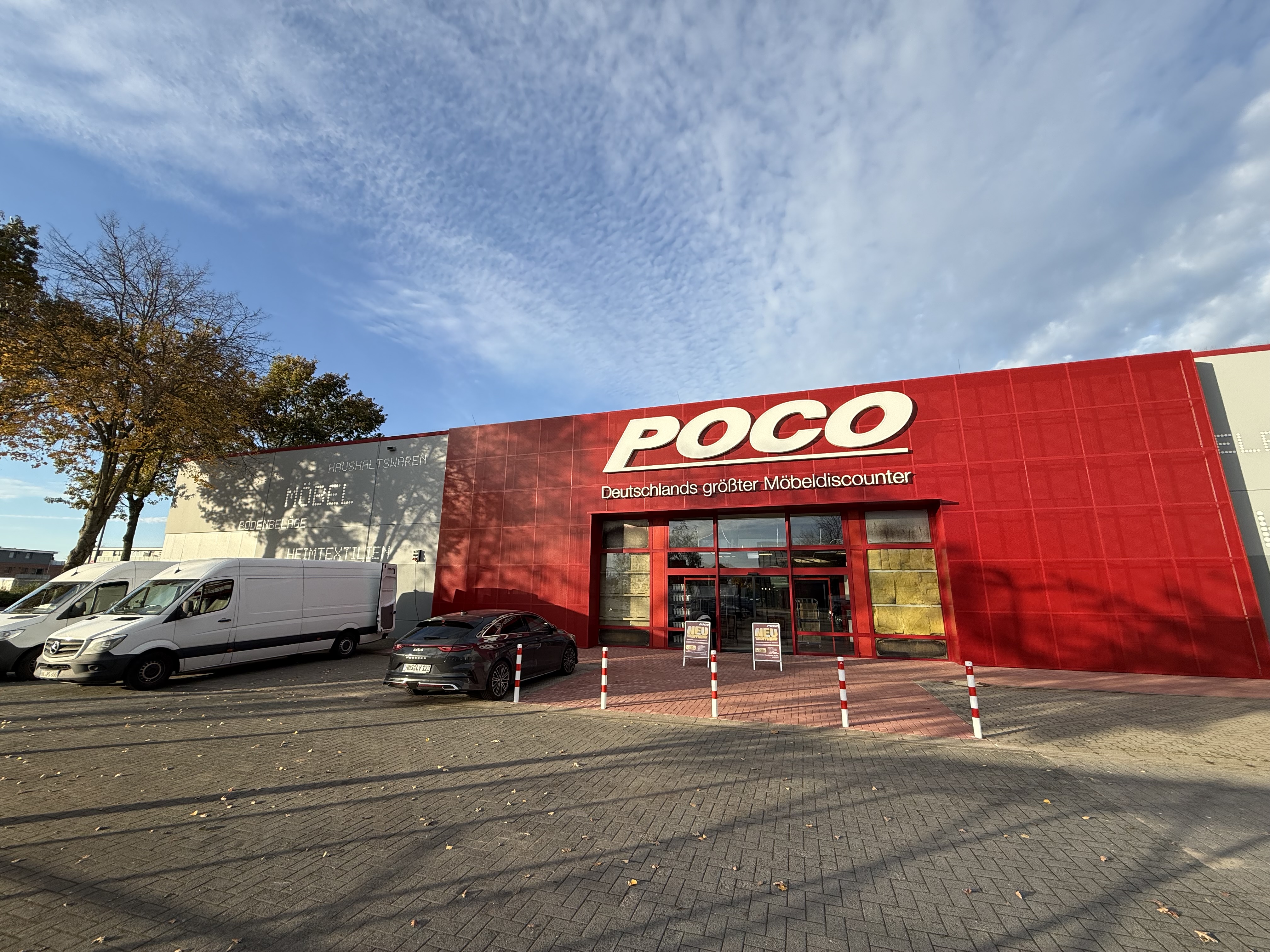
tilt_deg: +13.2
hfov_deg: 102.1
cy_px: 476
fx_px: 514
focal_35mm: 14
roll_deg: -1.0
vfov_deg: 85.7
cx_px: 635
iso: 50
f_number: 2.2
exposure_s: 1/1001
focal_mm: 2.22
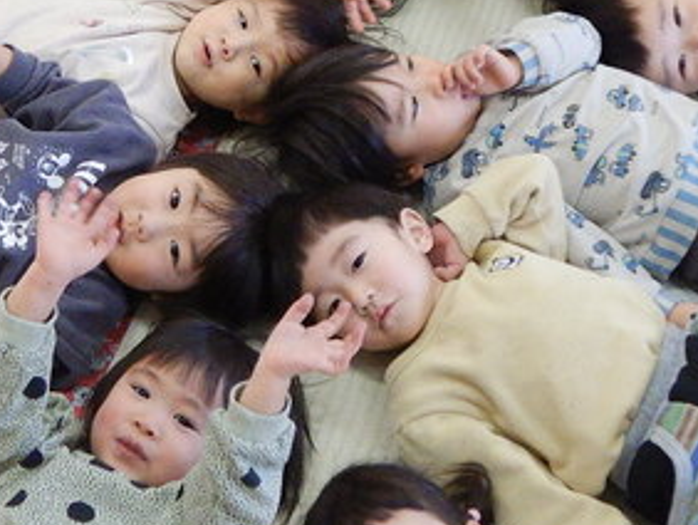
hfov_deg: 23.0
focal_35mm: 85
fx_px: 1715
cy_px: -17
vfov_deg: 17.0
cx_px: 295
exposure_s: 1/40
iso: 125
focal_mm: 4.3
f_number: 2.8
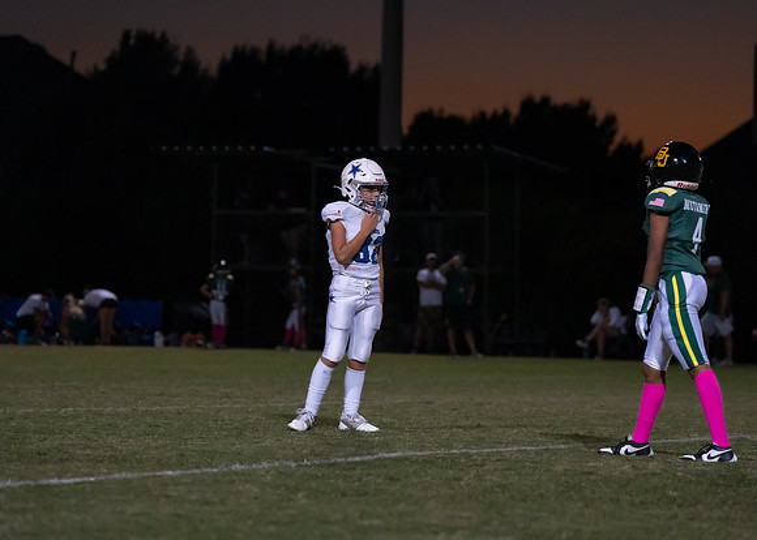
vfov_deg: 9.6
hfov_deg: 13.4
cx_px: 355
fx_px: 3220
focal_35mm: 150
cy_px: 261
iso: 6400
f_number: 2.8
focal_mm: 118
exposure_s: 1/1000
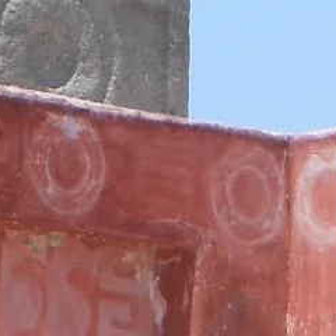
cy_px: 1086
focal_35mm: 656
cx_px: 396
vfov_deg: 2.6
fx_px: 7204
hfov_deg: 2.7
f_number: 4.6
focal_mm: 15.5
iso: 80
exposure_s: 1/400
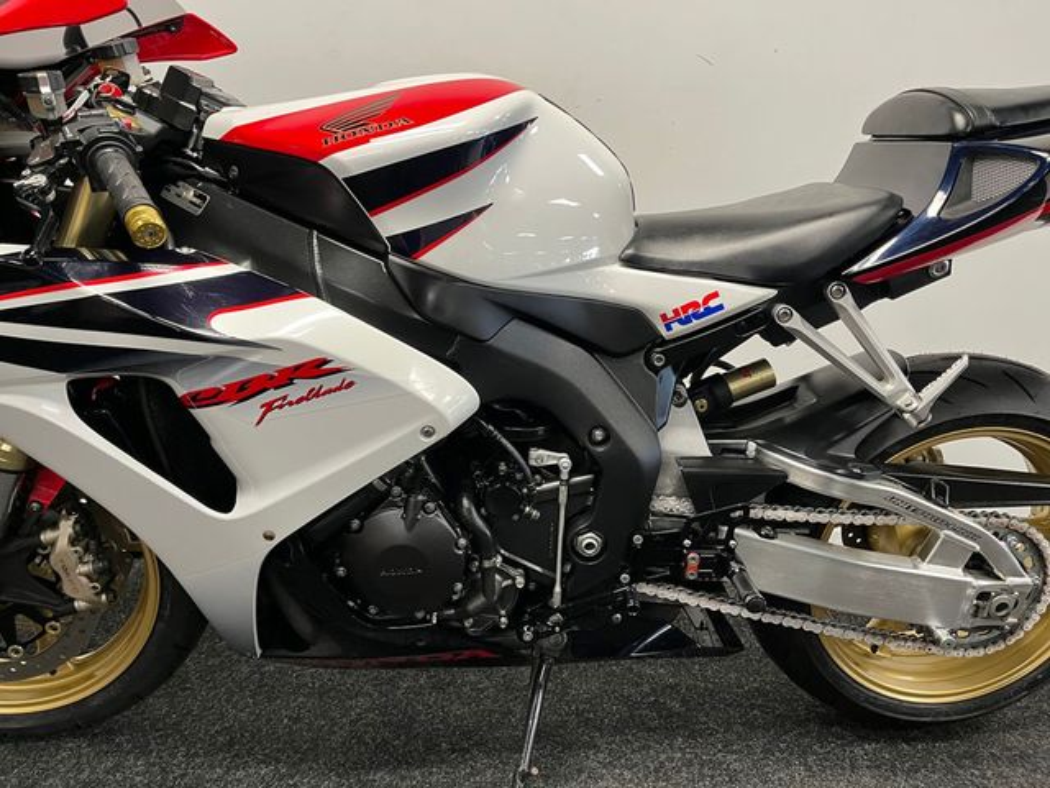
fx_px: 789
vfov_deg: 53.1
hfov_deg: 67.3
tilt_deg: -13.0
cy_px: 394
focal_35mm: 26
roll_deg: -0.3
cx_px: 525
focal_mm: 5.1
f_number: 1.6
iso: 160
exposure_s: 1/50
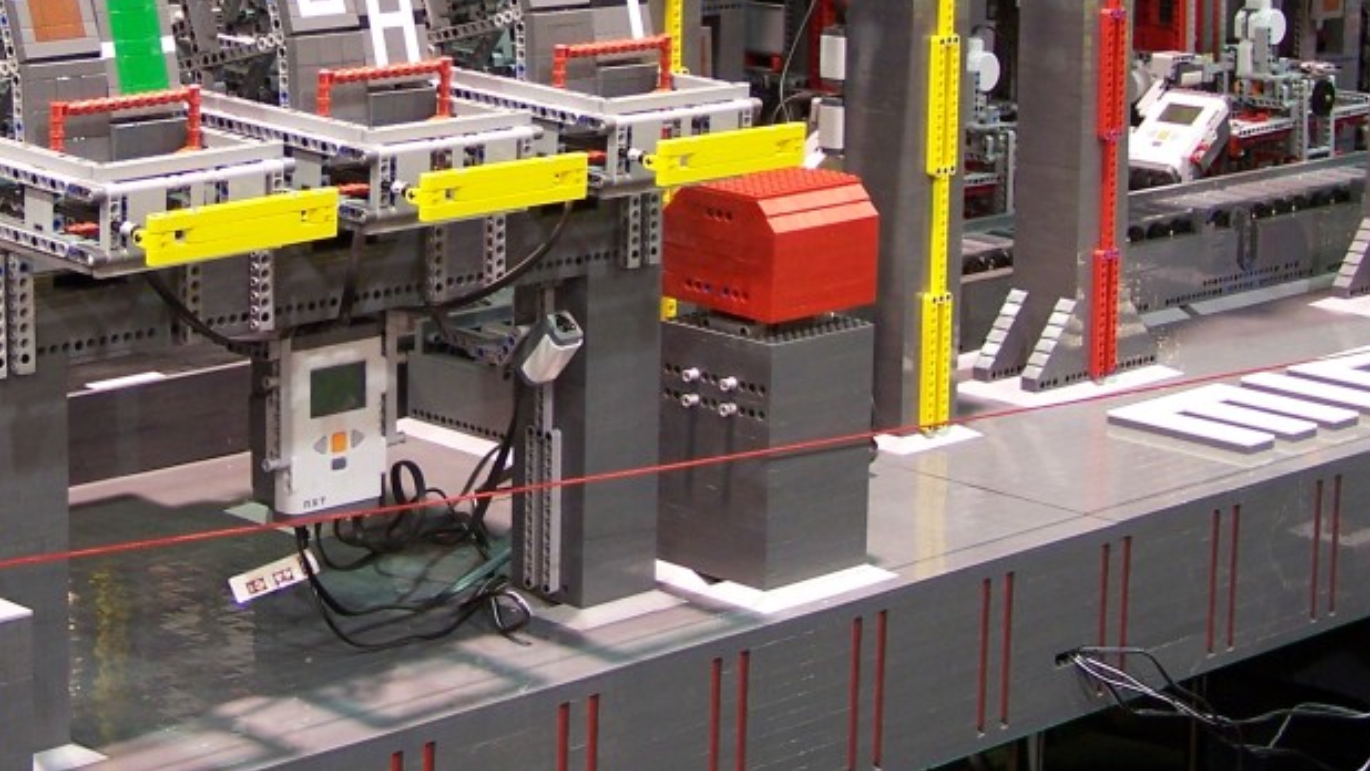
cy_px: 44
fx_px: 3343
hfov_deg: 23.0
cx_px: 372
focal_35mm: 92
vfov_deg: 13.0
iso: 80
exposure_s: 1/2
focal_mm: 8.5
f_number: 3
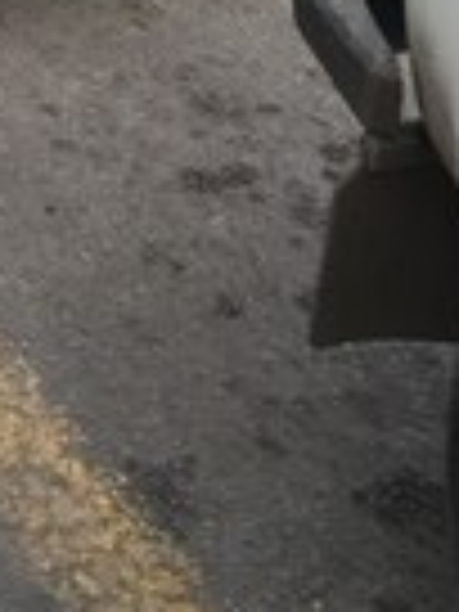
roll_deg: -2.3
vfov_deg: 17.1
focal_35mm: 106
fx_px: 1874
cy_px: -243
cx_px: -270
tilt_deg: -20.7
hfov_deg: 13.1
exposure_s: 1/100
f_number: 2.2
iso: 40
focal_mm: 4.15
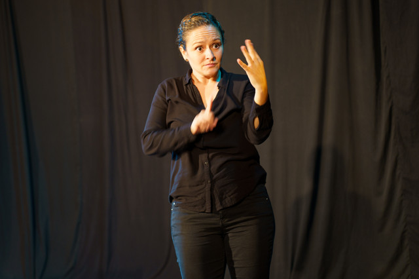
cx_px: 192
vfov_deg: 16.8
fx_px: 943
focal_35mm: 81
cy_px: 128
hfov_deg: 25.0
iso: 1000
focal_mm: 75
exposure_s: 1/40
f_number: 2.8
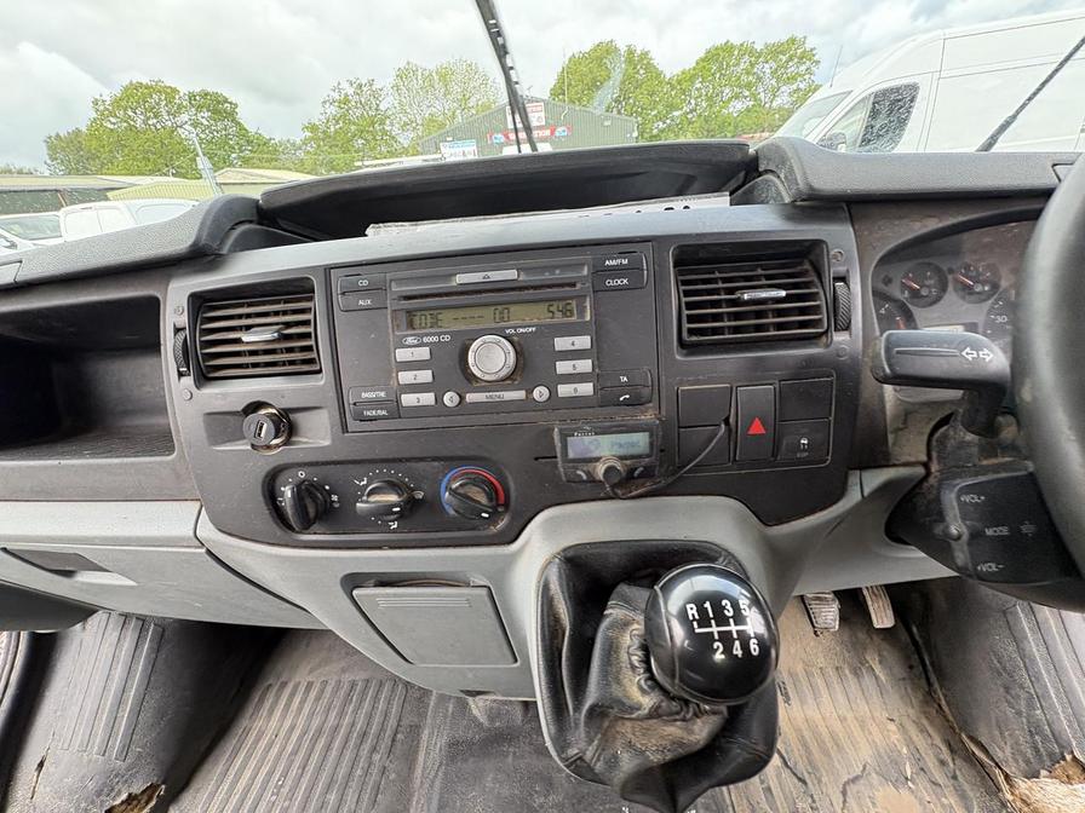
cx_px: 542
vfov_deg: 85.7
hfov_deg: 102.1
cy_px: 406
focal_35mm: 14
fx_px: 439
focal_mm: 2.22
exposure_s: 1/106
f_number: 2.2
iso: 125
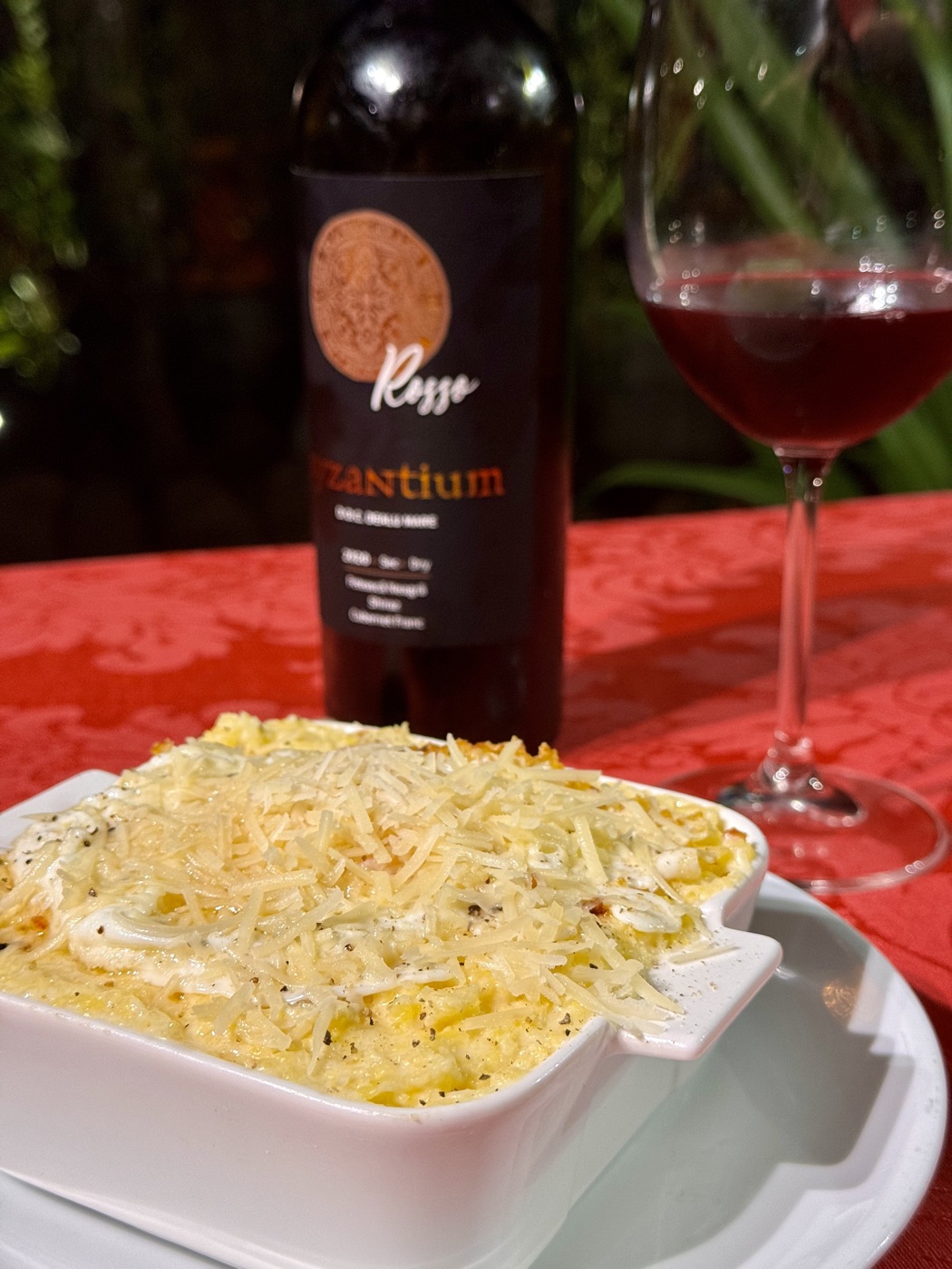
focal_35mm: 48
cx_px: 476
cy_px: 634
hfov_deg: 30.3
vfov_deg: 39.7
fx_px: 1760
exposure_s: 1/60
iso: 80
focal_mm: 6.76
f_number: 1.78
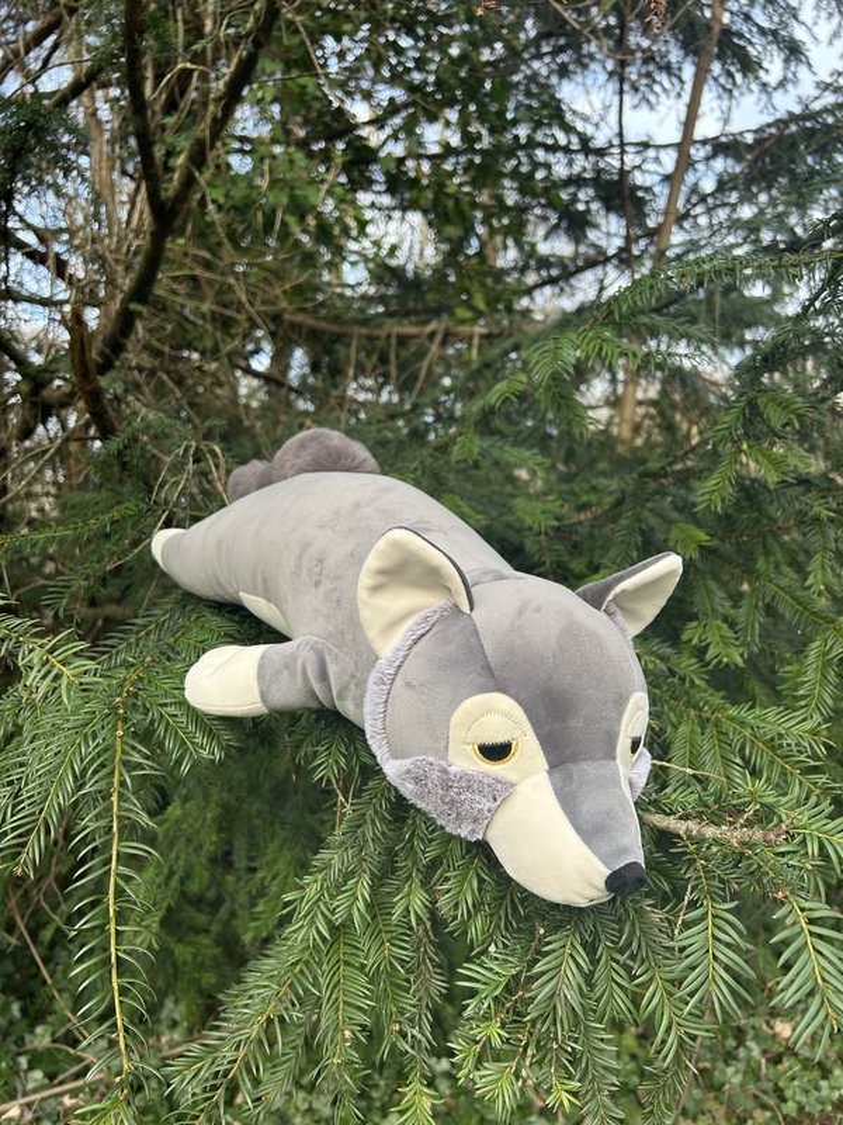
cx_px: 422
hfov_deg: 53.1
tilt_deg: +3.2
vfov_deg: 67.3
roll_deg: +0.4
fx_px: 844
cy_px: 562
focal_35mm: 26
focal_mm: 5.7
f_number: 1.5
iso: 50
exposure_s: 1/347
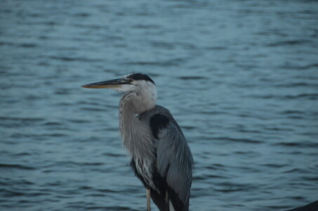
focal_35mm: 300
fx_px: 2644
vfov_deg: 4.6
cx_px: 159
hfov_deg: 6.9
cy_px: 106
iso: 1600
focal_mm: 200
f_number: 5.6
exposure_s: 1/15
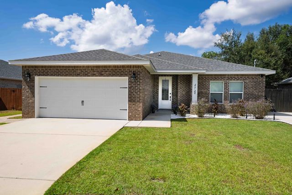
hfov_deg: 73.7
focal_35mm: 24
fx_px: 195
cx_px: 146
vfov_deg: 53.2
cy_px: 98
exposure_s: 1/320
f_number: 7.1
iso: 100
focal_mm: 24
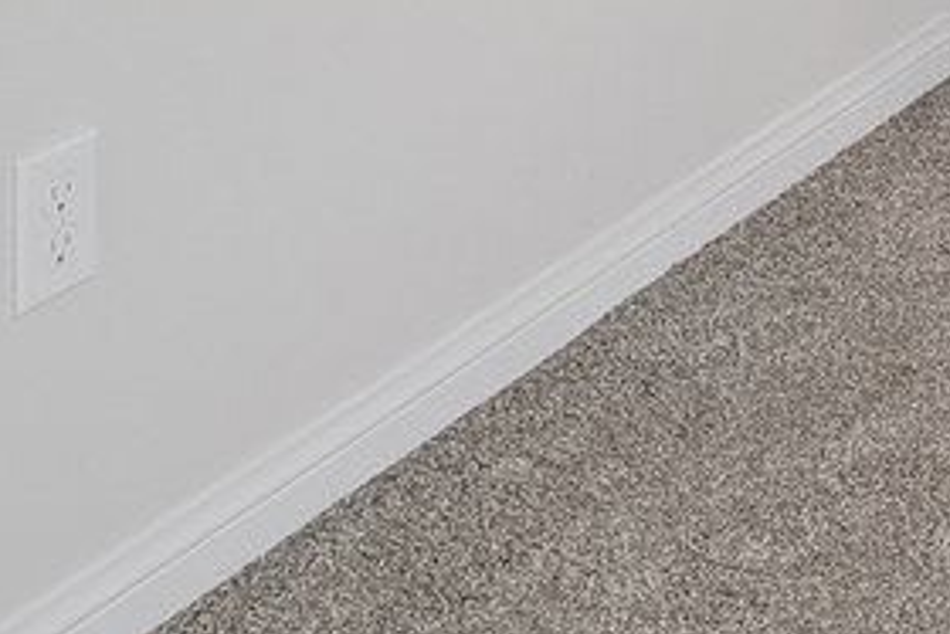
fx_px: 2508
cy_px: -1032
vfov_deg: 11.2
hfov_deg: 13.5
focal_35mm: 95
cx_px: 2439
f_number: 8
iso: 400
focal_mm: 13
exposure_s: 1/15
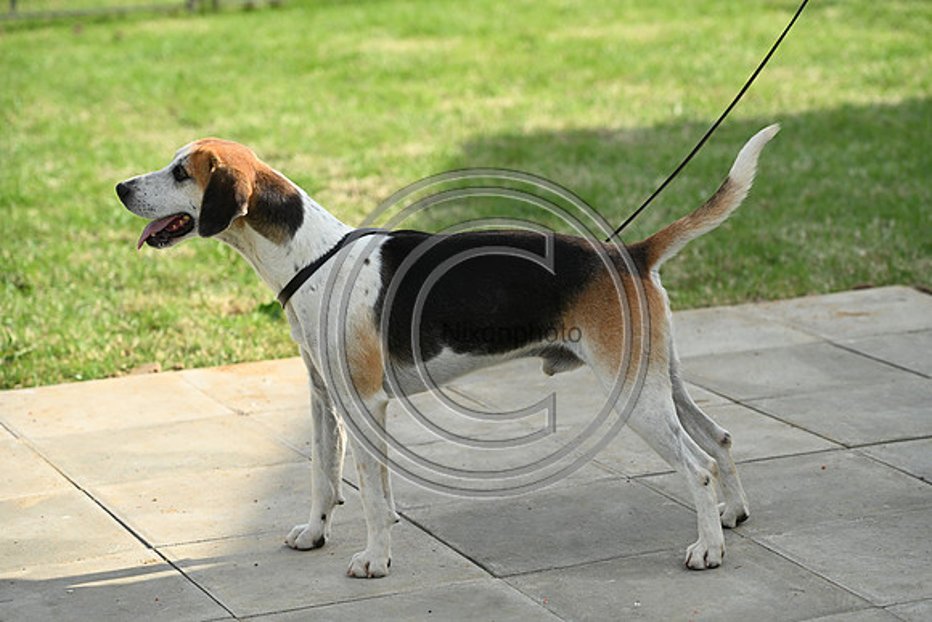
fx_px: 3107
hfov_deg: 17.1
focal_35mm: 120
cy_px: 311
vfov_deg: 11.4
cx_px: 466
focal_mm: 120
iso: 220
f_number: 4.5
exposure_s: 1/1000
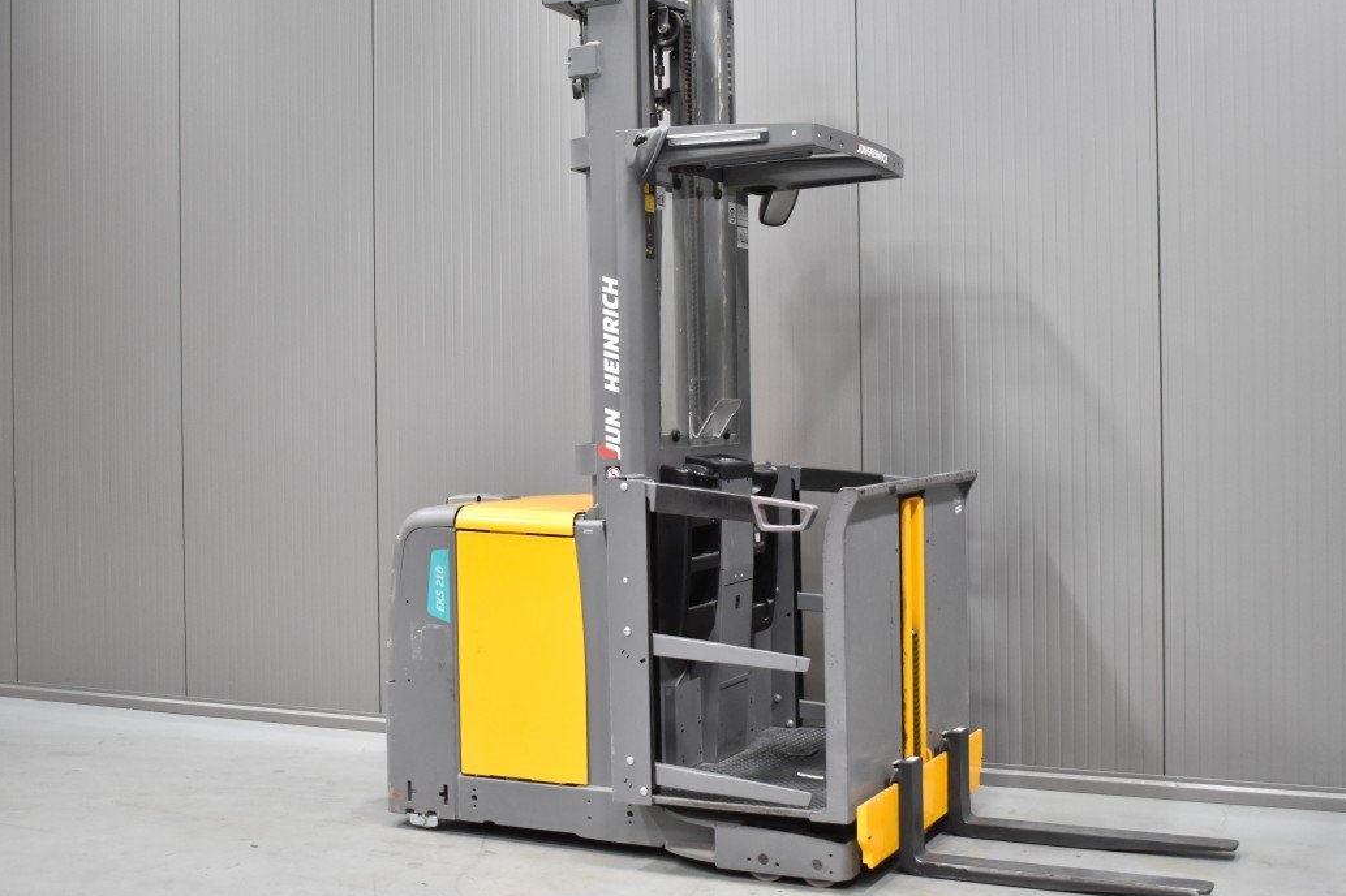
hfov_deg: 44.8
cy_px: 430
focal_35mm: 44
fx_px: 1629
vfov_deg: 30.8
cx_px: 739
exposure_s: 1/40
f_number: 4.5
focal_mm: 25
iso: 1250
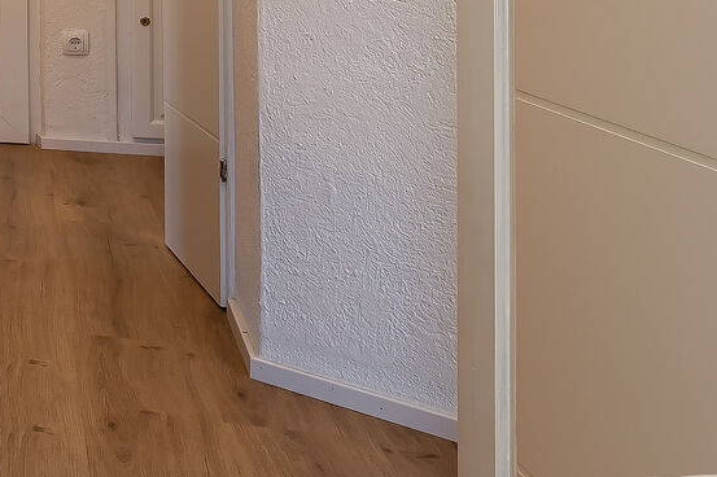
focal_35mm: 86
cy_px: -186
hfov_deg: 16.8
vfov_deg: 15.0
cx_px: -765
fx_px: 1712
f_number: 7.1
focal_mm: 17
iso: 100
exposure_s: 1/20
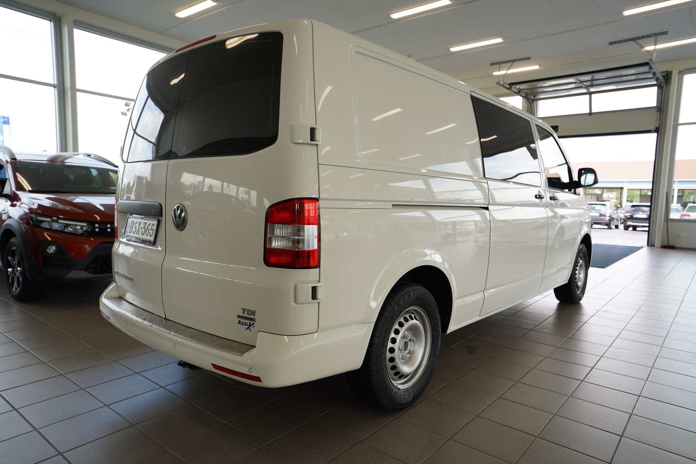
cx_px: 348
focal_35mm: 23
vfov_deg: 55.1
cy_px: 232
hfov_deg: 76.1
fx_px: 445
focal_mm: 23
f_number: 4.5
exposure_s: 1/80
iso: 100
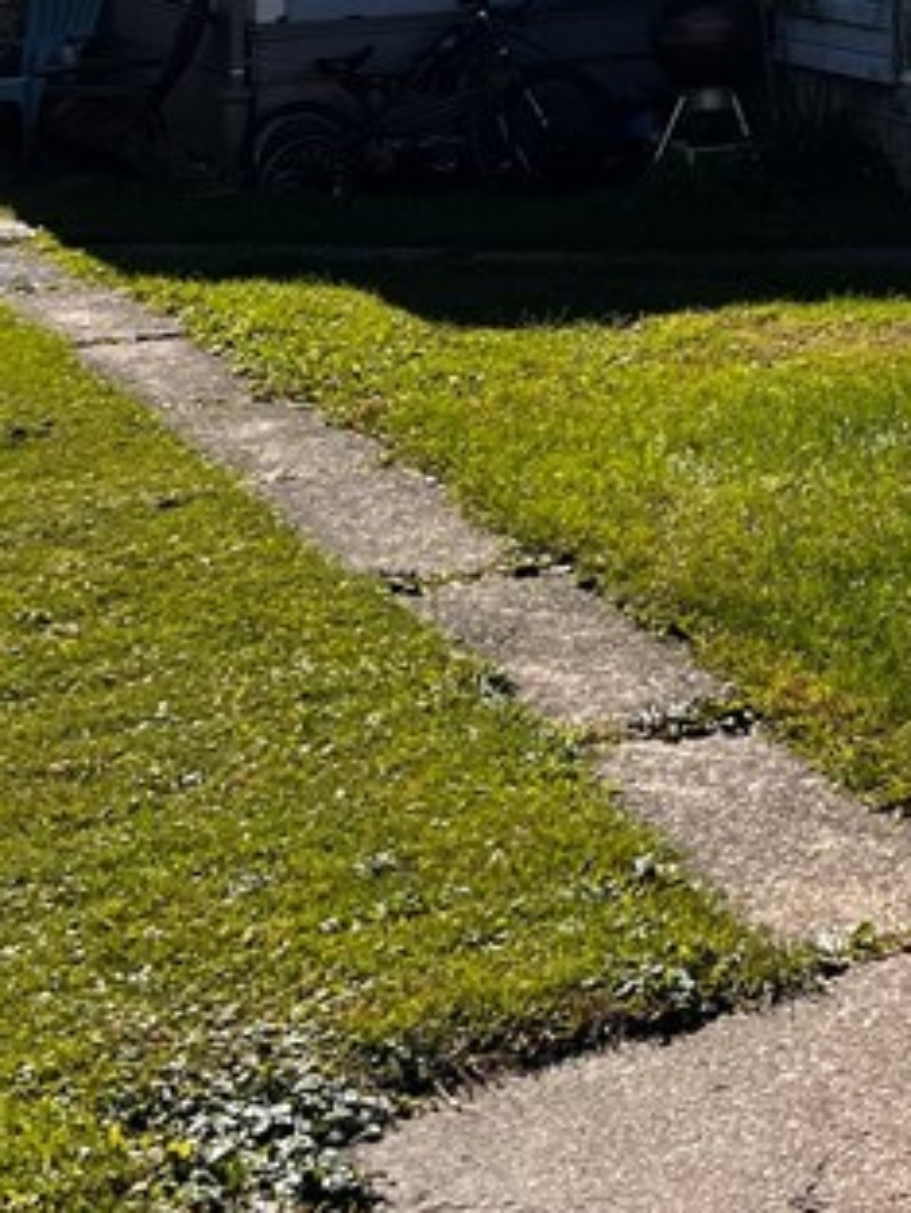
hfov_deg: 17.0
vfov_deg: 21.5
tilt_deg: +0.5
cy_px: -221
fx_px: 2981
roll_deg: -0.9
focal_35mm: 85
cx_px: 919
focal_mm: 5.7
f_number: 1.5
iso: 50
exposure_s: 1/3831
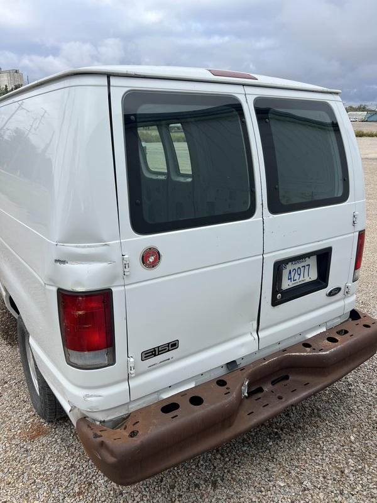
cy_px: 252
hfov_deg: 53.1
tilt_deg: -19.5
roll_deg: -0.7
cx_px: 188
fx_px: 378
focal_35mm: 26
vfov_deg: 67.3
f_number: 1.5
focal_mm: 5.7
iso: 50
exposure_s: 1/2045
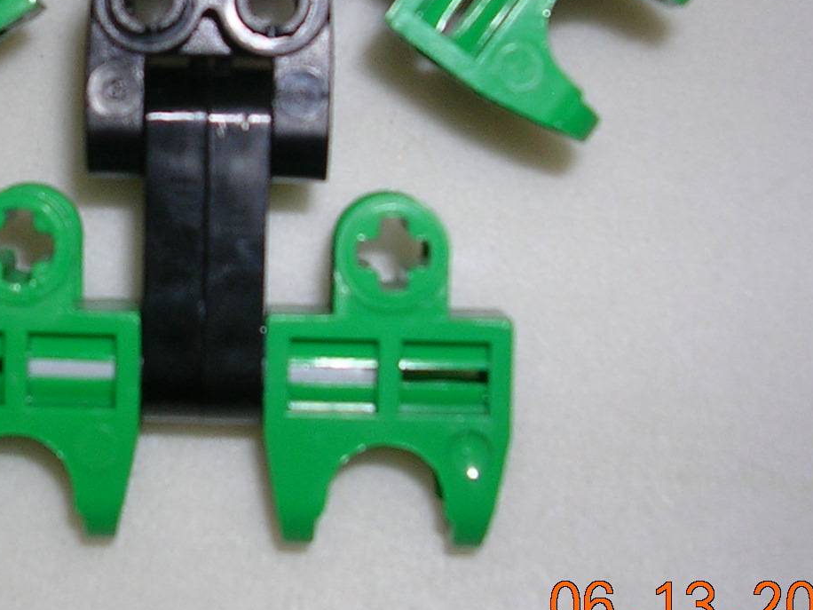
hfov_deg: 22.5
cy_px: 65
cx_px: 101
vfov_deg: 17.1
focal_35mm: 85
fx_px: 1996
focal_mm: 5.8
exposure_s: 1/60.1
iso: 50
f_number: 2.8
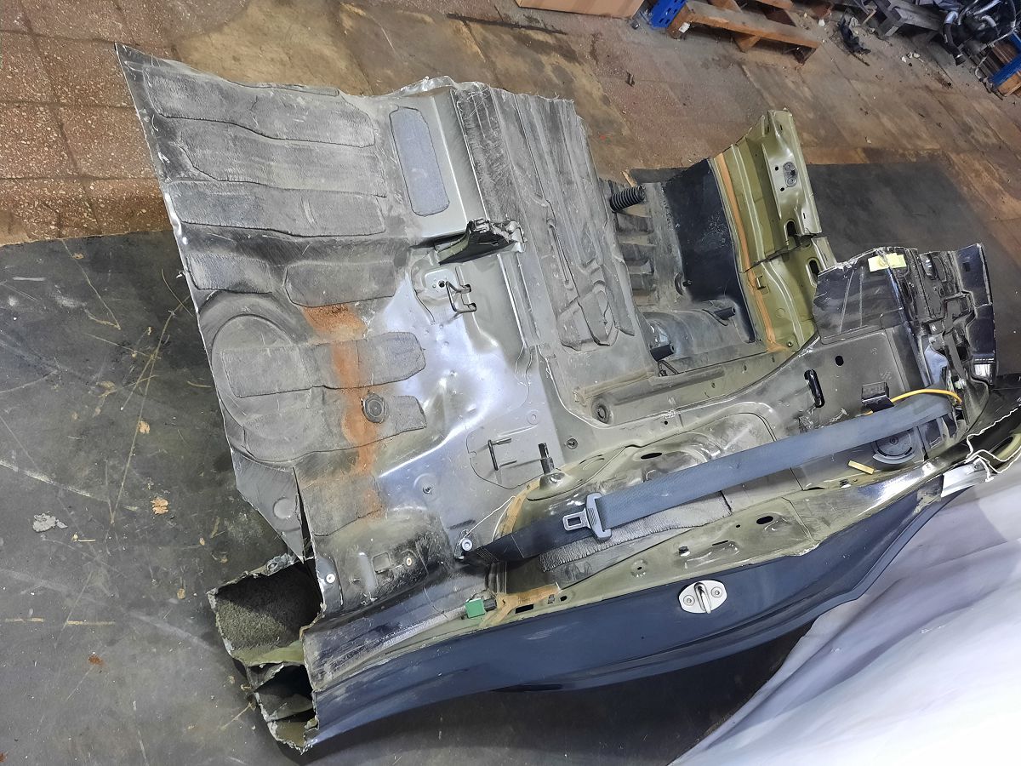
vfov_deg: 54.9
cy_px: 383
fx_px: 737
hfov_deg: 69.4
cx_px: 510
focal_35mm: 25
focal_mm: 4.6
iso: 320
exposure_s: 1/33
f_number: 2
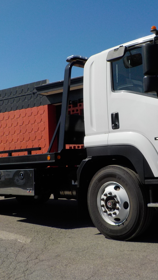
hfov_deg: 27.0
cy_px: 139
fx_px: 328
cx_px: 100
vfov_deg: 46.4
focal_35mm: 44
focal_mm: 4.1
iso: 125
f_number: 3.3
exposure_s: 1/1250
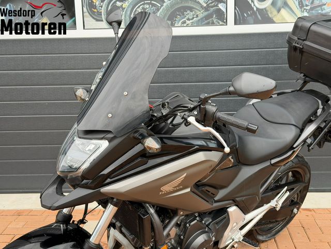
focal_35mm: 48
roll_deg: +1.4
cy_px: 124
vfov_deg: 30.3
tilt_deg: -10.7
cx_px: 166
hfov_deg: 39.7
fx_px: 459
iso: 64
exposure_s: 1/302
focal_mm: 6.76
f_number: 1.78
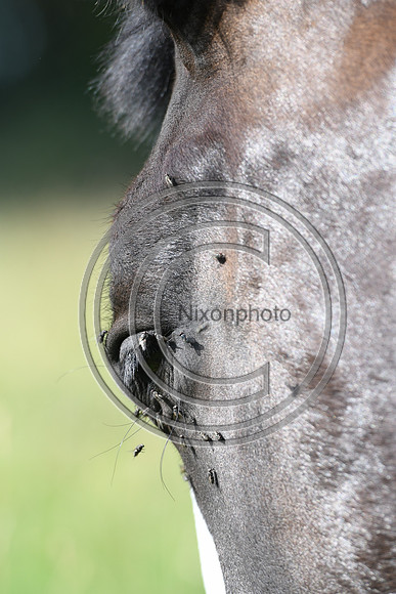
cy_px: 297
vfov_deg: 6.9
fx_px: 4947
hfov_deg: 4.6
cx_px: 198
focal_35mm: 300
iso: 280
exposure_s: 1/1250
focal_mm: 200
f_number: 3.5
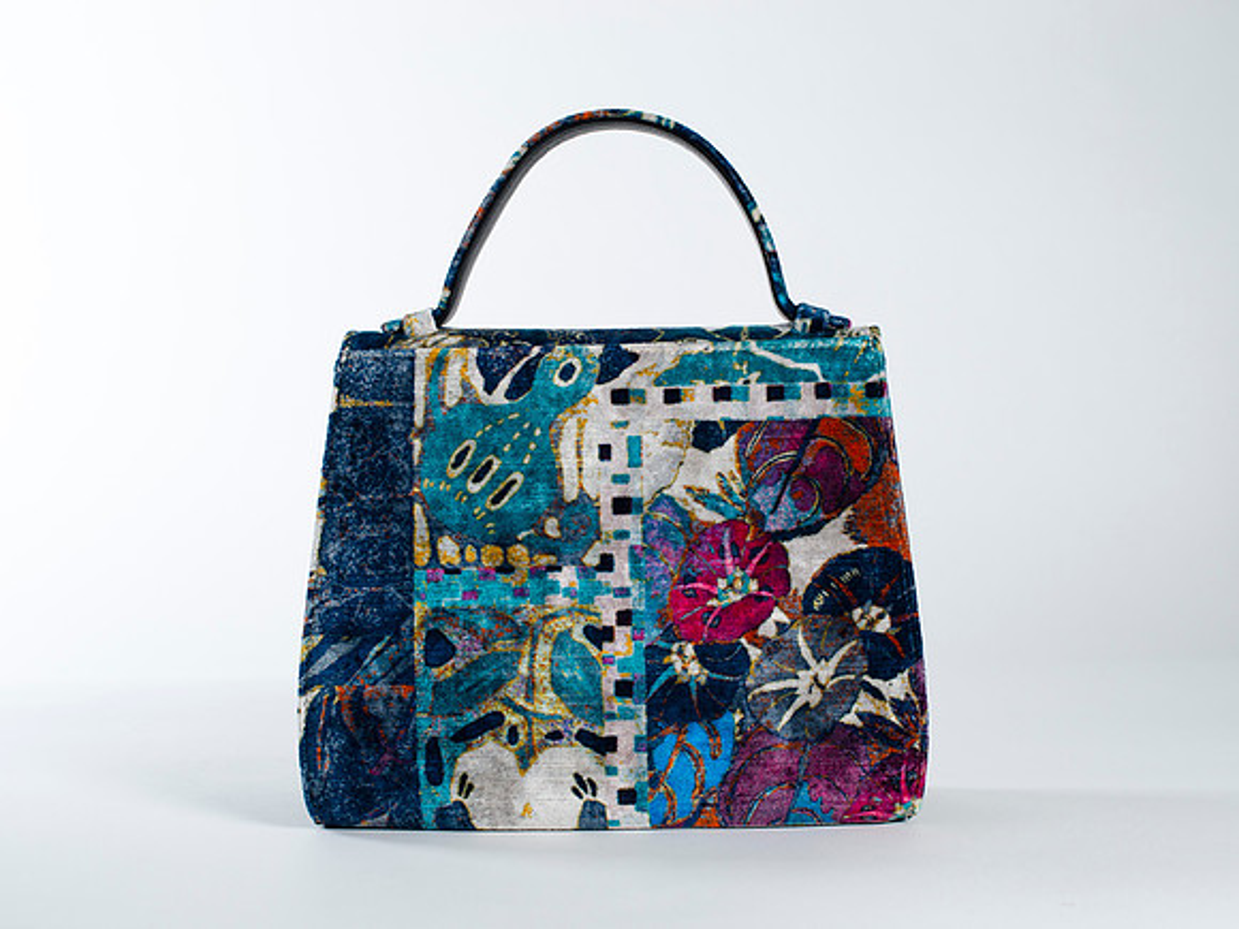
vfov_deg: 26.8
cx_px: 620
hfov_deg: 35.3
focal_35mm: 54
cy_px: 464
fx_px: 1947
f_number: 7.1
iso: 200
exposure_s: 1/200
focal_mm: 50
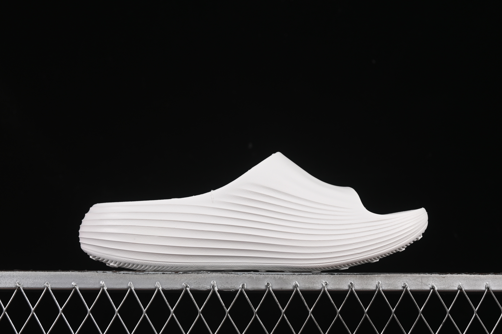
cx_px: 251
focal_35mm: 75
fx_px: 1046
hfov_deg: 27.0
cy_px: 167
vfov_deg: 18.2
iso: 160
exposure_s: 1/100
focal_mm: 50
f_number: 8
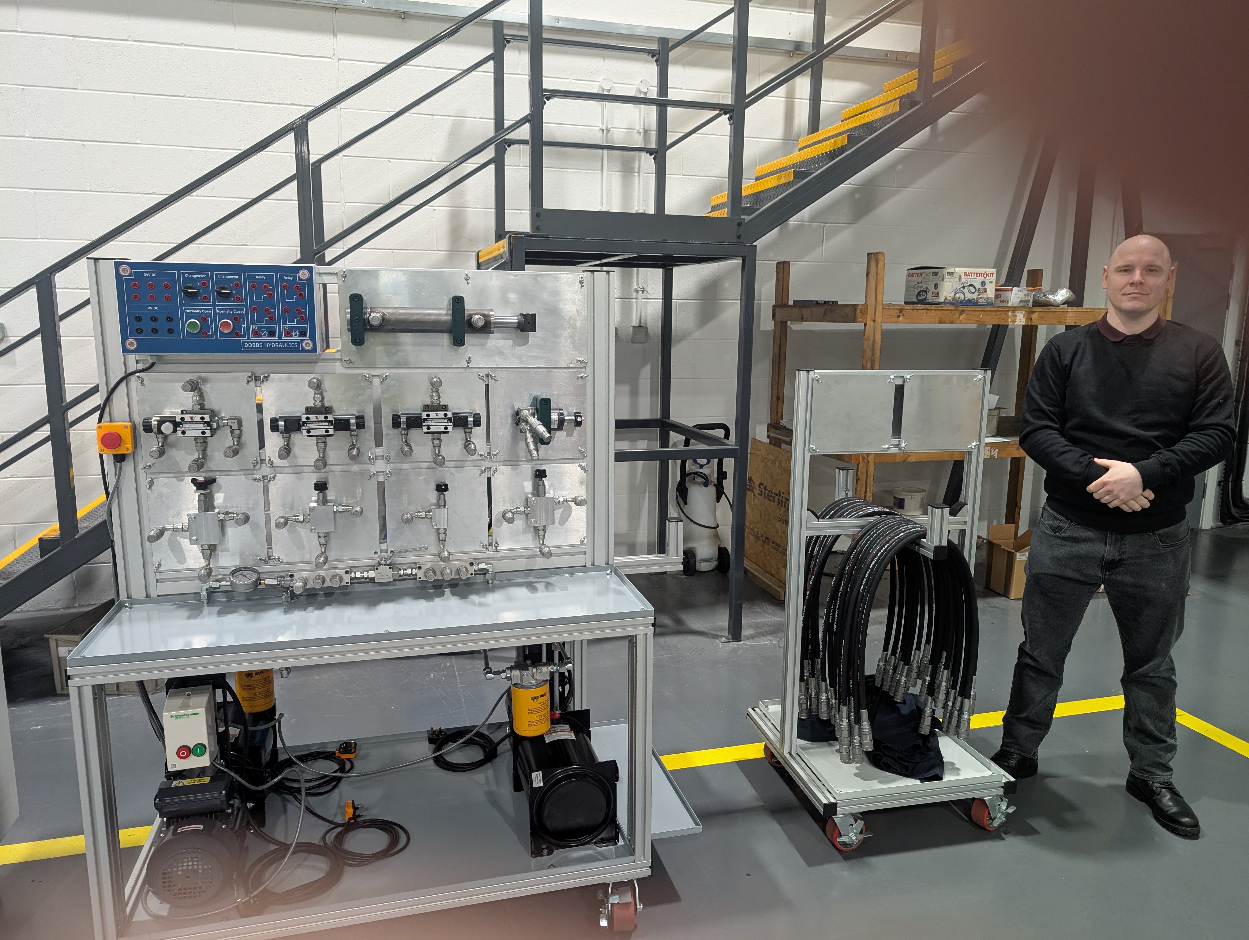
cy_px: 470
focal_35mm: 24
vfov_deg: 56.9
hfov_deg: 71.5
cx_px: 624
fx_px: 867
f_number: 1.68
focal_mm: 6.9
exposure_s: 1/62.8
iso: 502
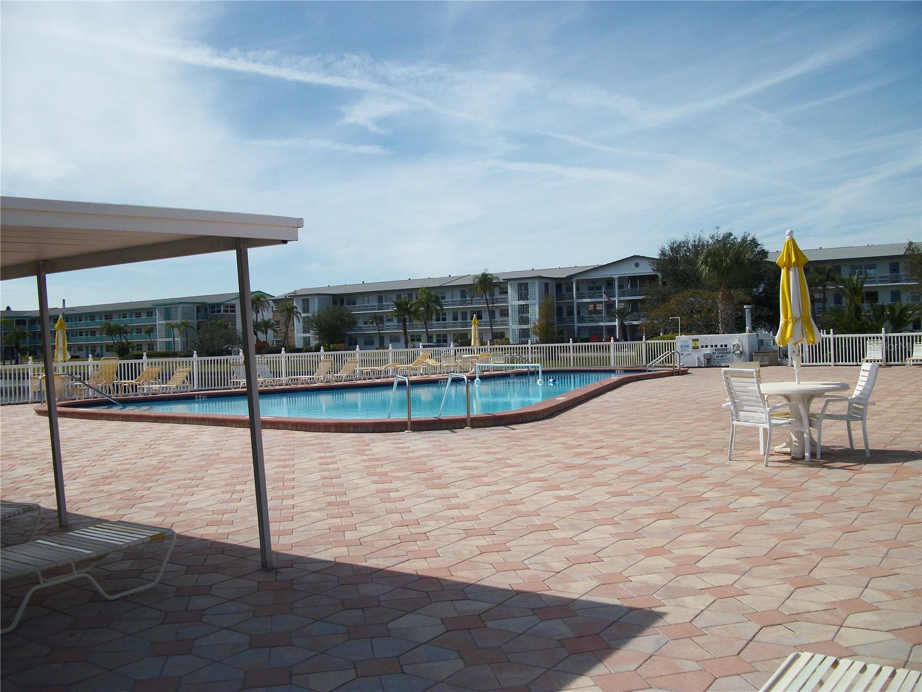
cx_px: 461
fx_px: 852
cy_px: 346
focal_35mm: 32
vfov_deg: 44.2
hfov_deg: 56.8
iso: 80
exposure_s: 1/320
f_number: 8.8
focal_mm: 5.7
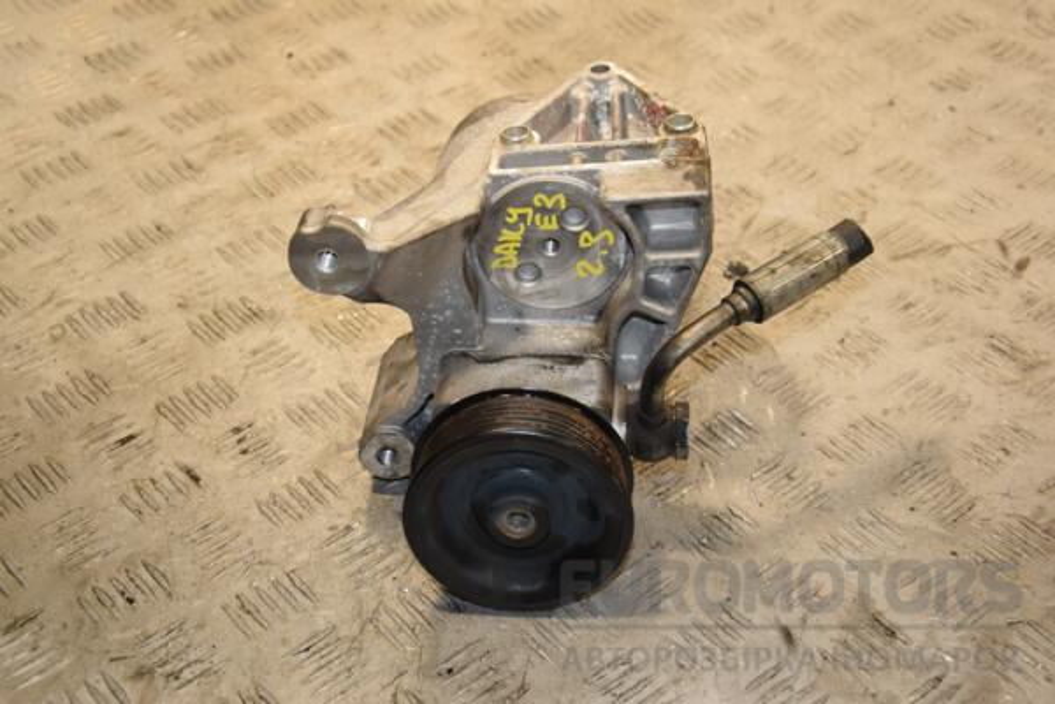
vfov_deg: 21.6
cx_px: 528
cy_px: 352
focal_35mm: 63
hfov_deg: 31.9
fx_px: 1846
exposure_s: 1/200
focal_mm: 42
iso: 800
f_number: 5.6
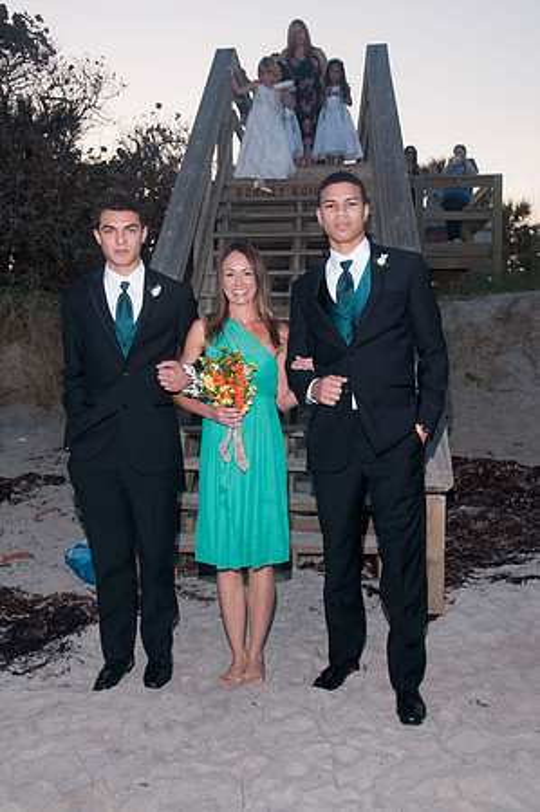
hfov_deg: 34.1
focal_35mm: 39
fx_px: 879
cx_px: 270
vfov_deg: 49.6
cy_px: 406
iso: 400
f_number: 6.3
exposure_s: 1/250
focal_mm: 26
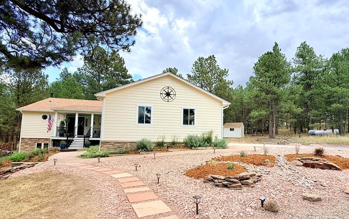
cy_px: 127
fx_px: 181
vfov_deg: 61.9
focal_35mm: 19
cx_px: 191
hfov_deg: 87.7
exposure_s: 1/726
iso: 50
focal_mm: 2.22
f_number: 2.2
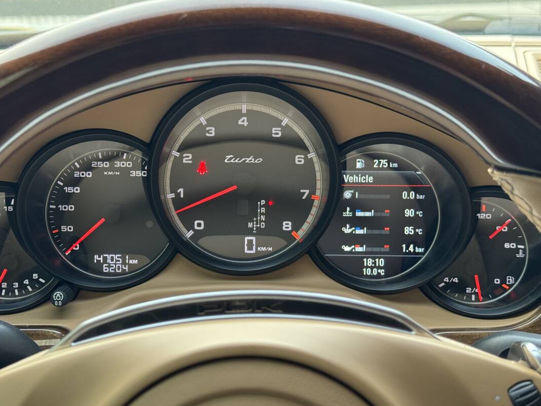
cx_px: 243
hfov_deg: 35.5
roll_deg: -0.3
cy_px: 210
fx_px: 844
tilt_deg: -18.7
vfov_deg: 27.0
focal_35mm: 54
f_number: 1.78
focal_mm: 6.76
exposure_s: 1/57
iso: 250
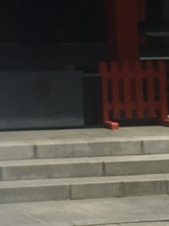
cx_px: -118
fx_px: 939
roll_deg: +0.4
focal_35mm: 144
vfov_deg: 13.1
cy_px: -90
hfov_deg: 9.8
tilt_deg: +6.1
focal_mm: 4.15
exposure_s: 1/3663
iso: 25
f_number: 2.2
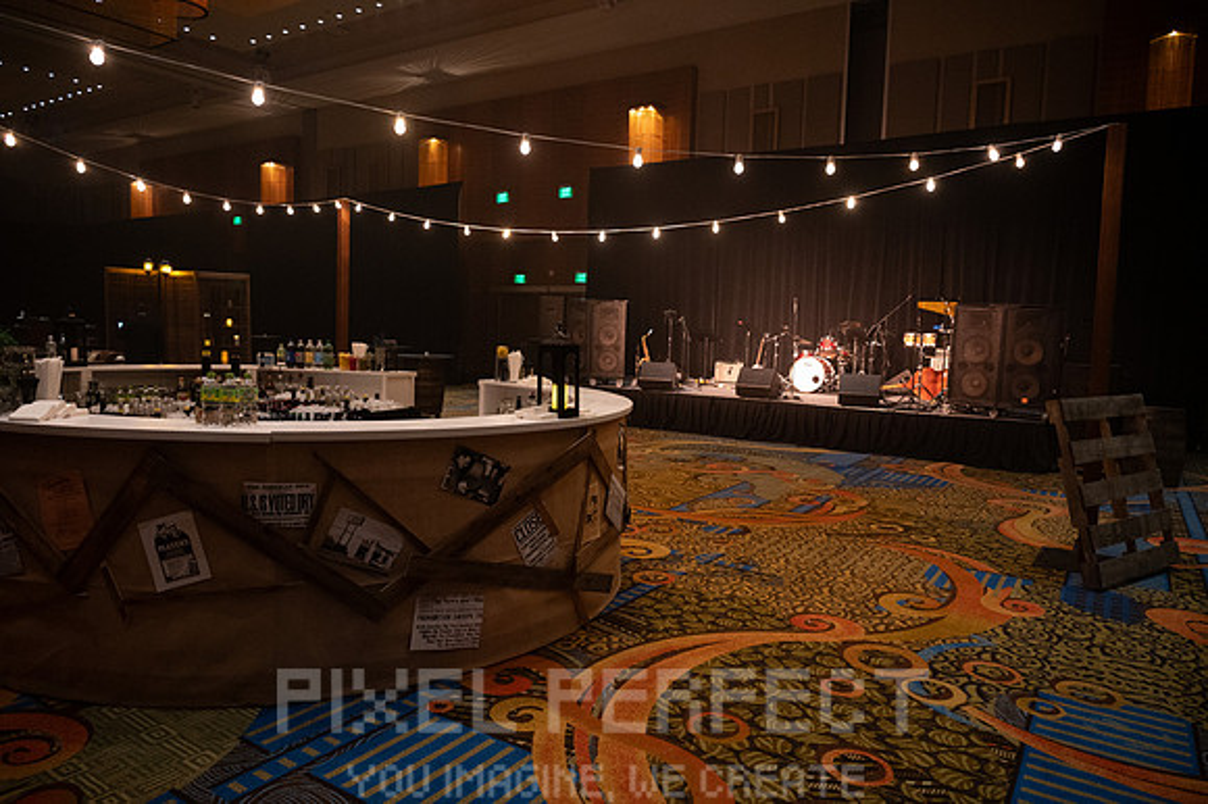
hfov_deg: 73.8
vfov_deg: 53.1
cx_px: 604
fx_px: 805
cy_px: 402
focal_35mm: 24
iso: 6400
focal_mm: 24
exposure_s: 1/60
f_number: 4
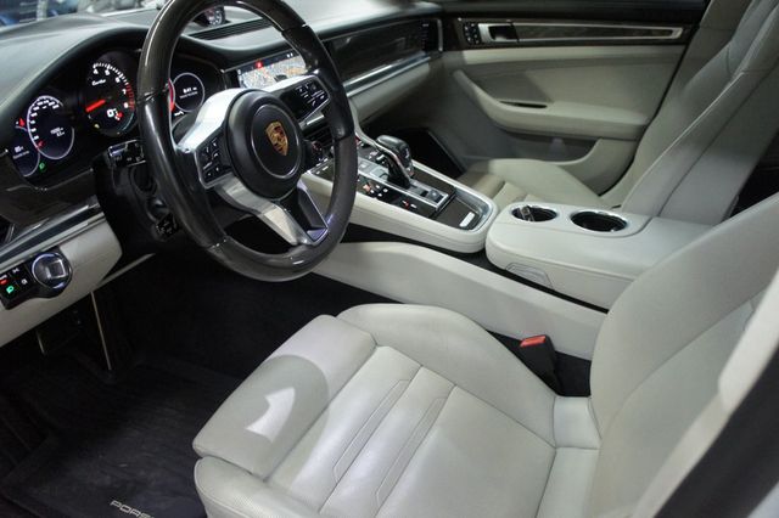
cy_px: 259
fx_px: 584
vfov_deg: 47.9
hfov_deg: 67.4
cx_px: 390
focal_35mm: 27
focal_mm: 18
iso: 1600
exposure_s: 1/60
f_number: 3.5
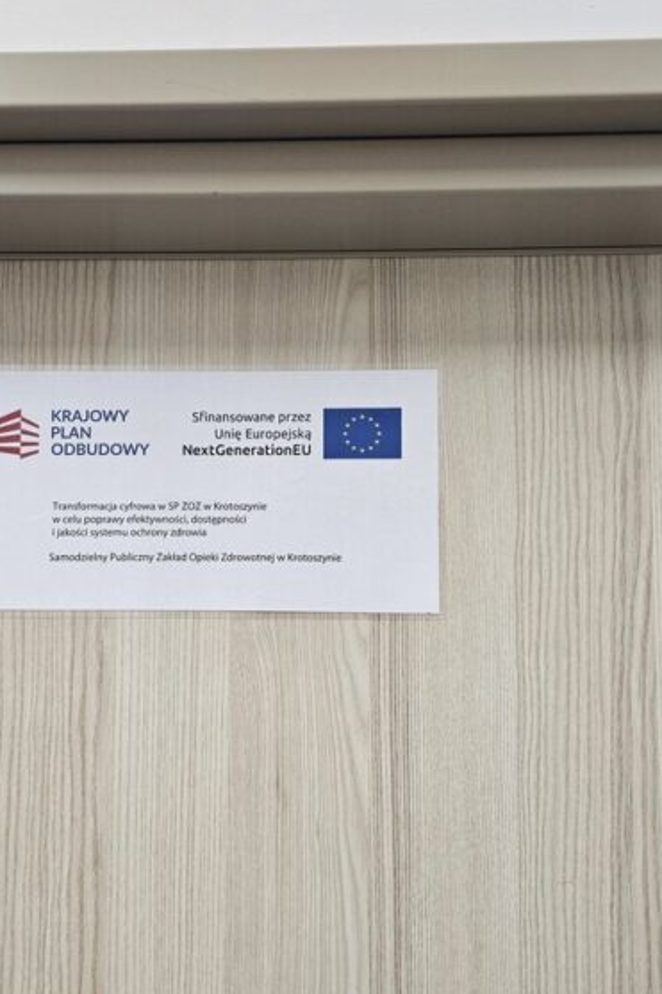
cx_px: 223
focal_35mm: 33
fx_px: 911
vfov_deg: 57.2
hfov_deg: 39.5
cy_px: 498
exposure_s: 1/180
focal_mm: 6.3
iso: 200
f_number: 1.7
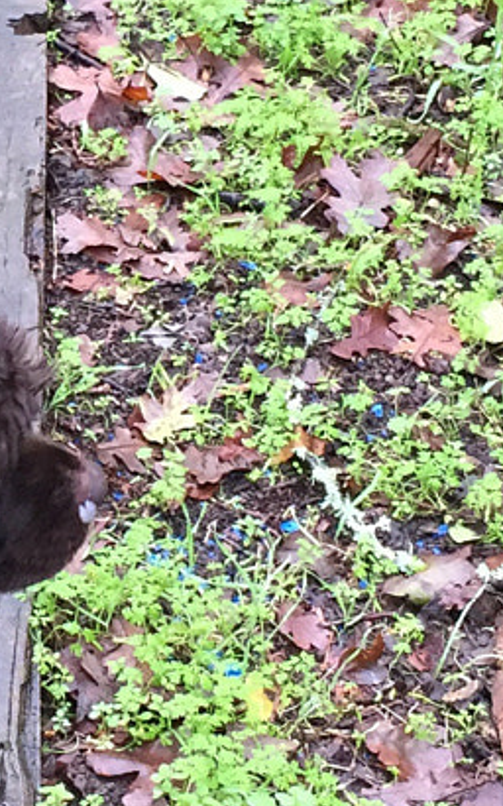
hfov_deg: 10.6
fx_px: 2634
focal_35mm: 120
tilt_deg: -46.3
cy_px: 338
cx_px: -214
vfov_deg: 17.4
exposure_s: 1/30
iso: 40
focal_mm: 4.15
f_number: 2.2
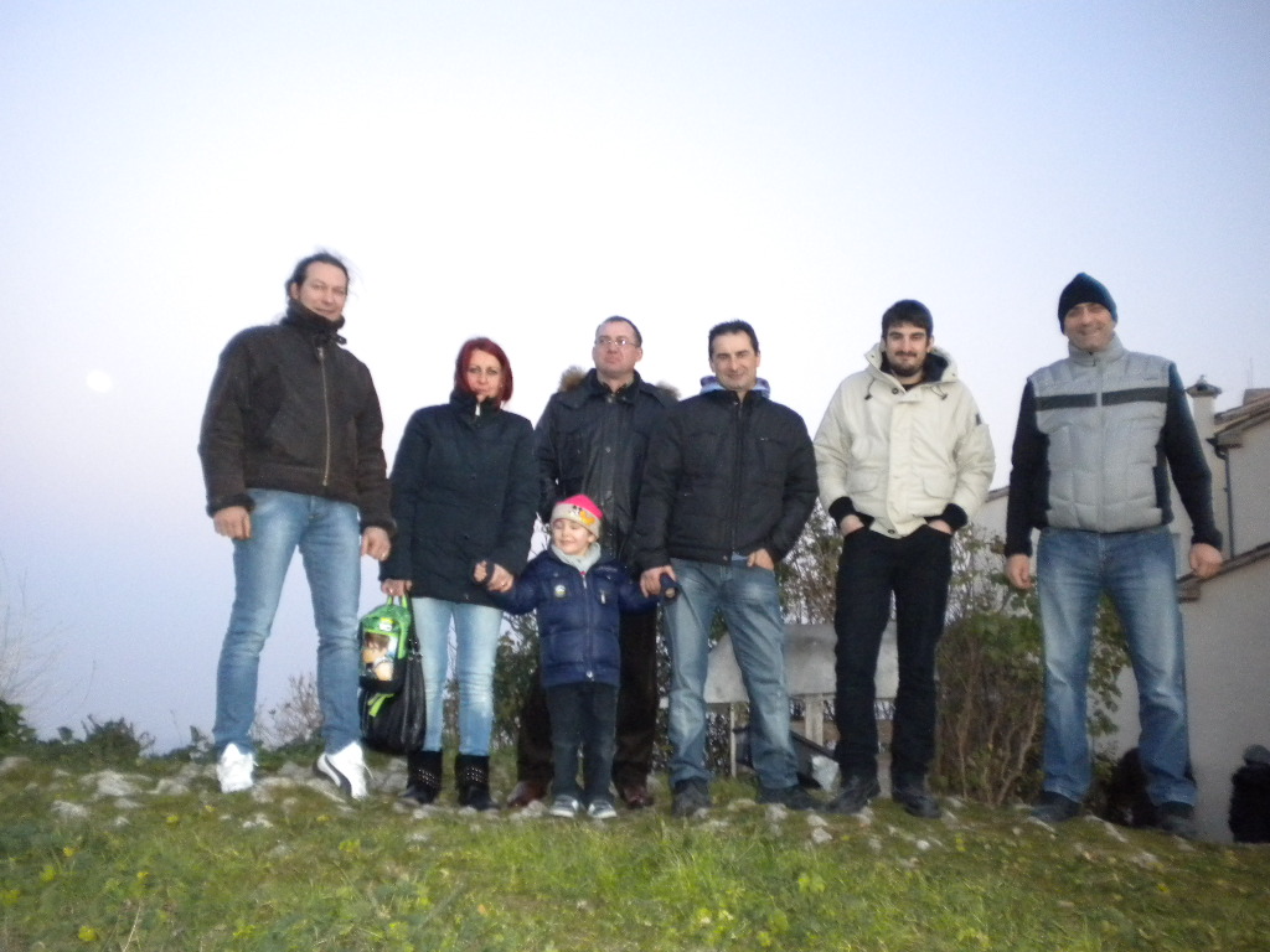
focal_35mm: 35
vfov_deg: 40.7
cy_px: 476
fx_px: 1284
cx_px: 635
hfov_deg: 52.6
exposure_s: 1/30
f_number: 3.1
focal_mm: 6.3
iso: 461
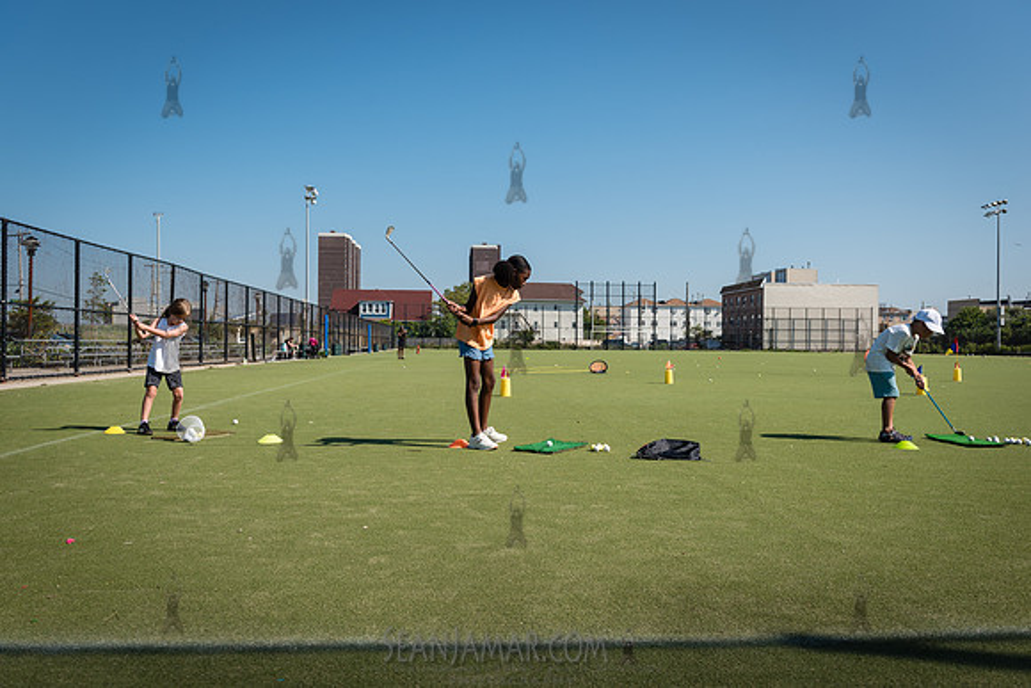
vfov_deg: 43.3
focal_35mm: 30
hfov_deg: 61.4
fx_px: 868
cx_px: 516
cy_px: 344
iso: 100
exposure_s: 1/800
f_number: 5
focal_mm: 29
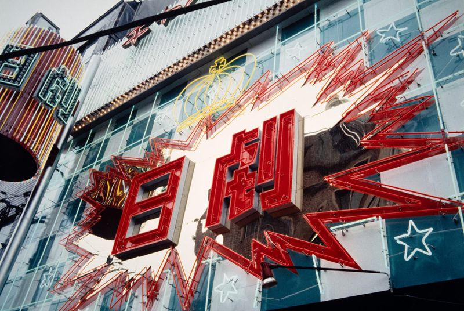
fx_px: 774
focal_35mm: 60
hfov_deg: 33.4
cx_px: 232
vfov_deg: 22.7
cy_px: 156
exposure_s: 1/250
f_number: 8
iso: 100
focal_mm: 60
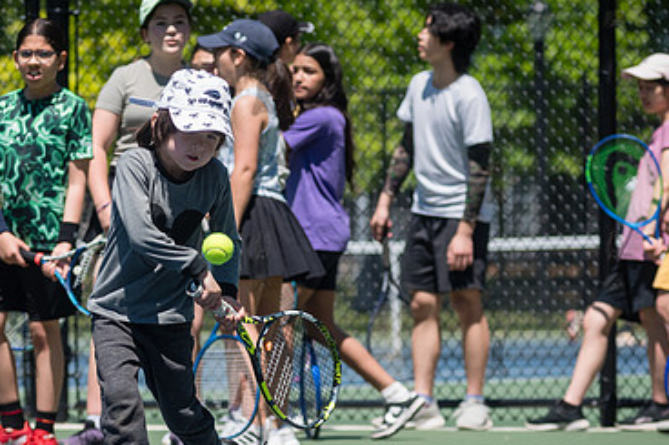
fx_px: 5126
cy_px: 259
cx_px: 262
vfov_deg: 5.0
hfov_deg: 7.5
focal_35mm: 276
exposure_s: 1/1250
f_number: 4.5
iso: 200
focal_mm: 135
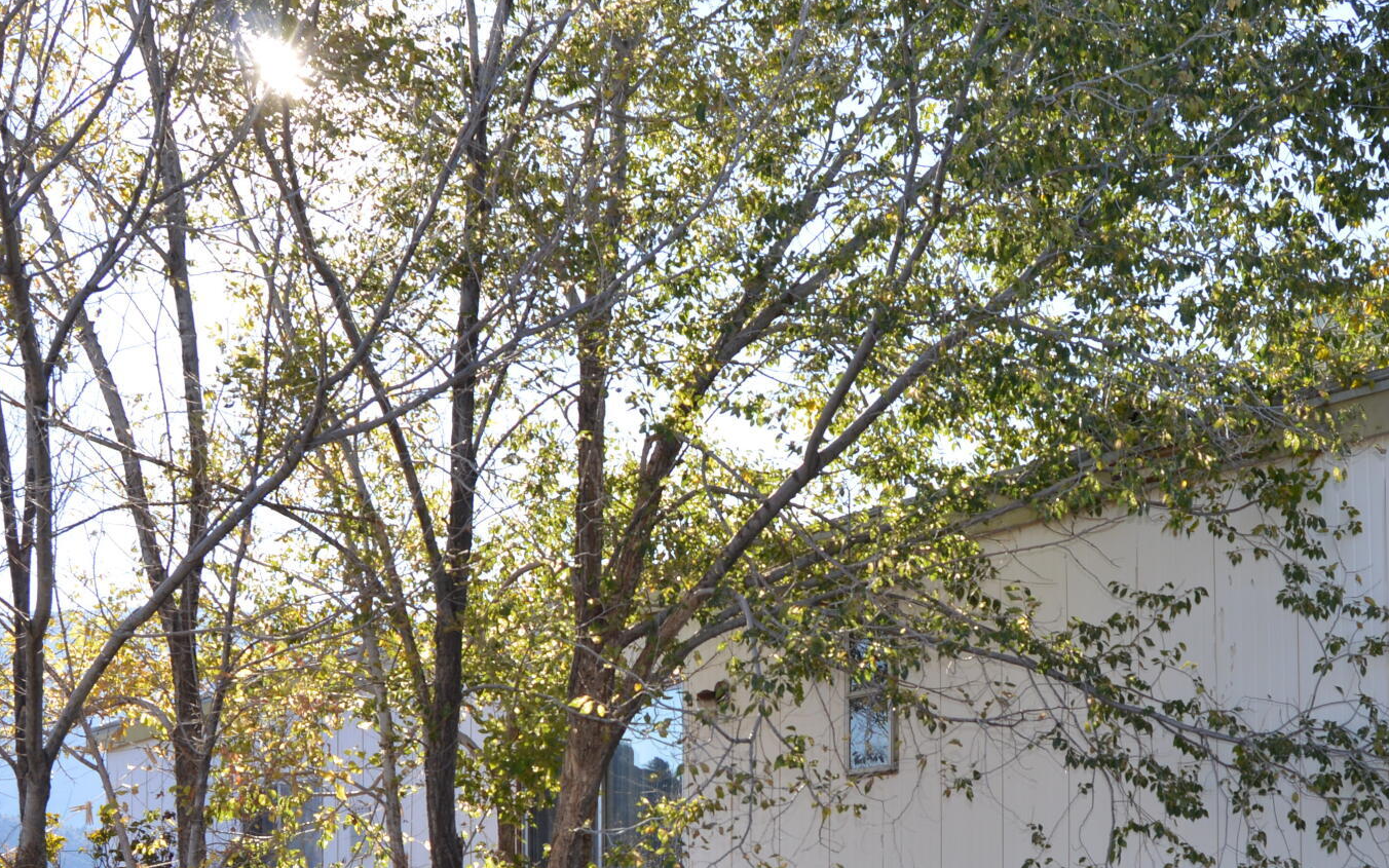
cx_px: 876
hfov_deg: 33.3
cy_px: 841
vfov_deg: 20.7
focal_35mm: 61
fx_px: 2309
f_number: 5.6
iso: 100
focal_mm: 18
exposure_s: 1/200
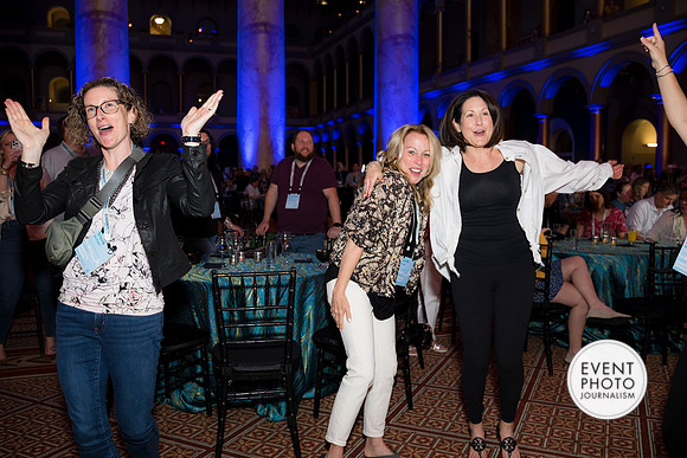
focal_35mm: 29
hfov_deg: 63.6
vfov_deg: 44.9
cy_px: 229
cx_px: 344
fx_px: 554
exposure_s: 1/100
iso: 800
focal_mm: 28
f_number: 4
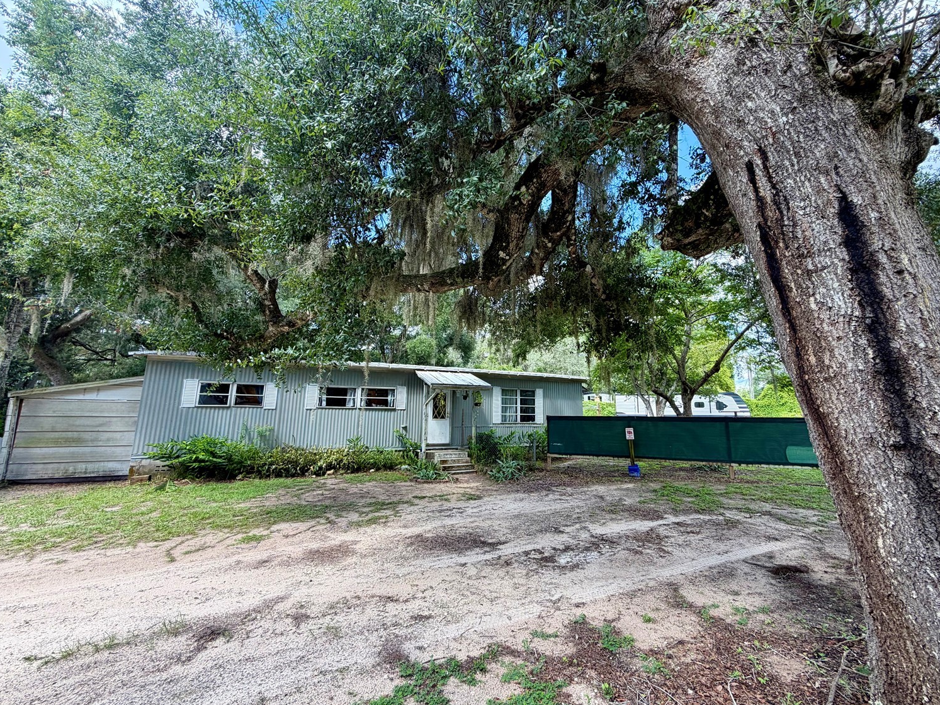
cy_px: 335
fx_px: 407
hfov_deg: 98.1
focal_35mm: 15
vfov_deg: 81.7
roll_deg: +0.0
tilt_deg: +11.5
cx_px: 497
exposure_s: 1/212
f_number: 2.2
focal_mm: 2.22
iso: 40
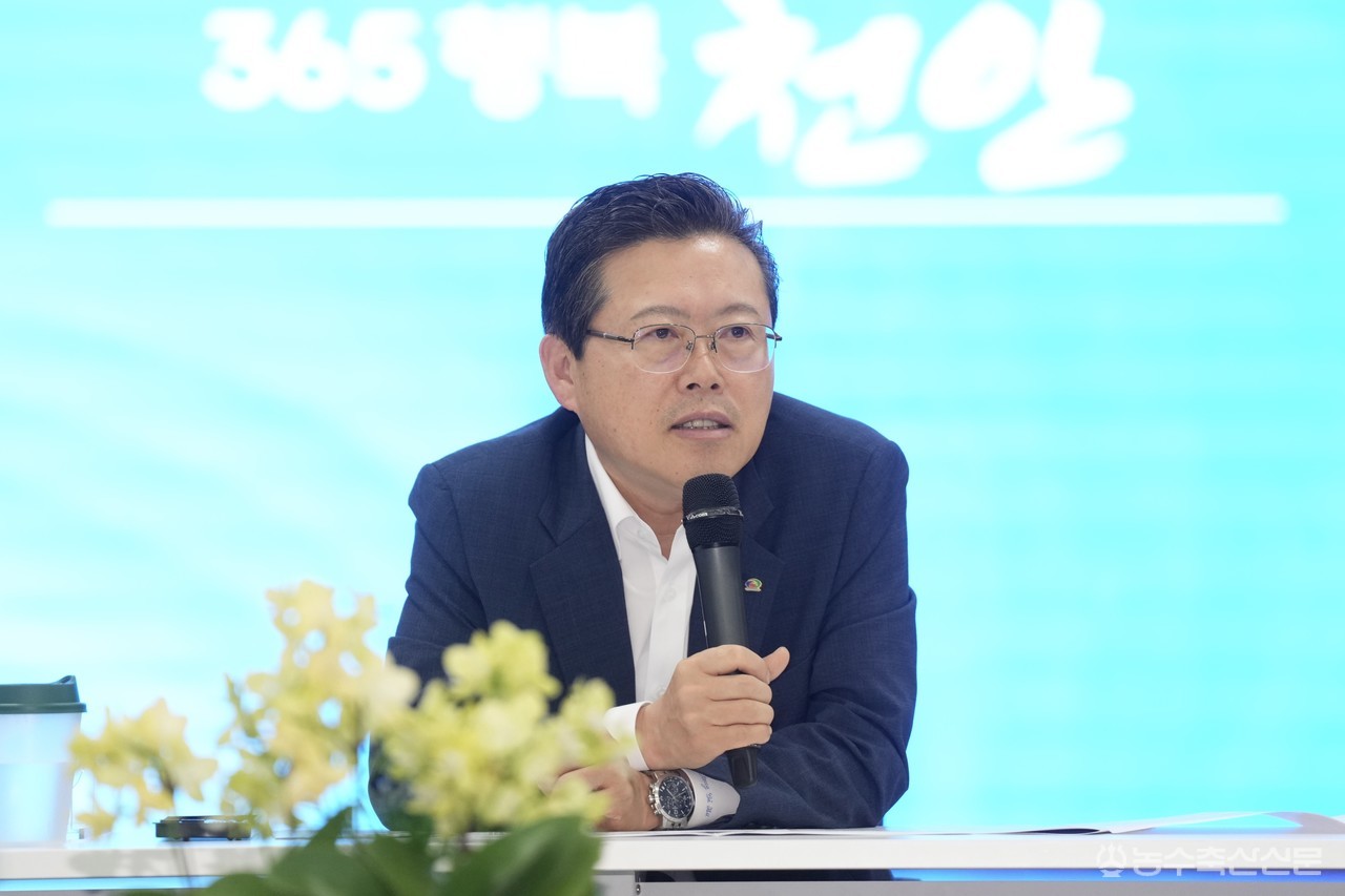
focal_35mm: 200
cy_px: 448
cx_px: 672
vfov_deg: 6.9
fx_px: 7471
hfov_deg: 10.3
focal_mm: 200
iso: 1600
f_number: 3.2
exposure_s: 1/250
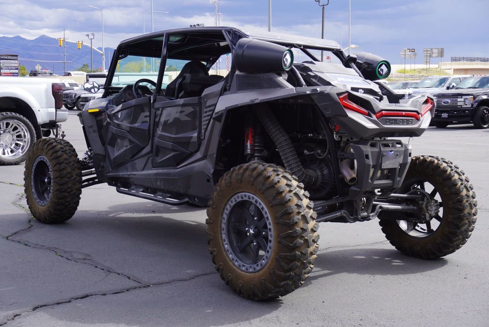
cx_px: 244
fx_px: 632
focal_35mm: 46
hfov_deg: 42.3
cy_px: 164
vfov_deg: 29.0
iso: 100
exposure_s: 1/100
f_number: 8
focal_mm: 31
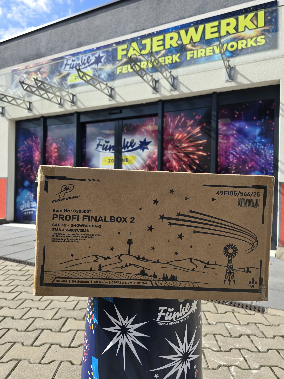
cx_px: 142
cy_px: 190
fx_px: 252
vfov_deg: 73.9
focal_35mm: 23
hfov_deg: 58.9
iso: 12
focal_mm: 6.3
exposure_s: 1/421
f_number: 1.7
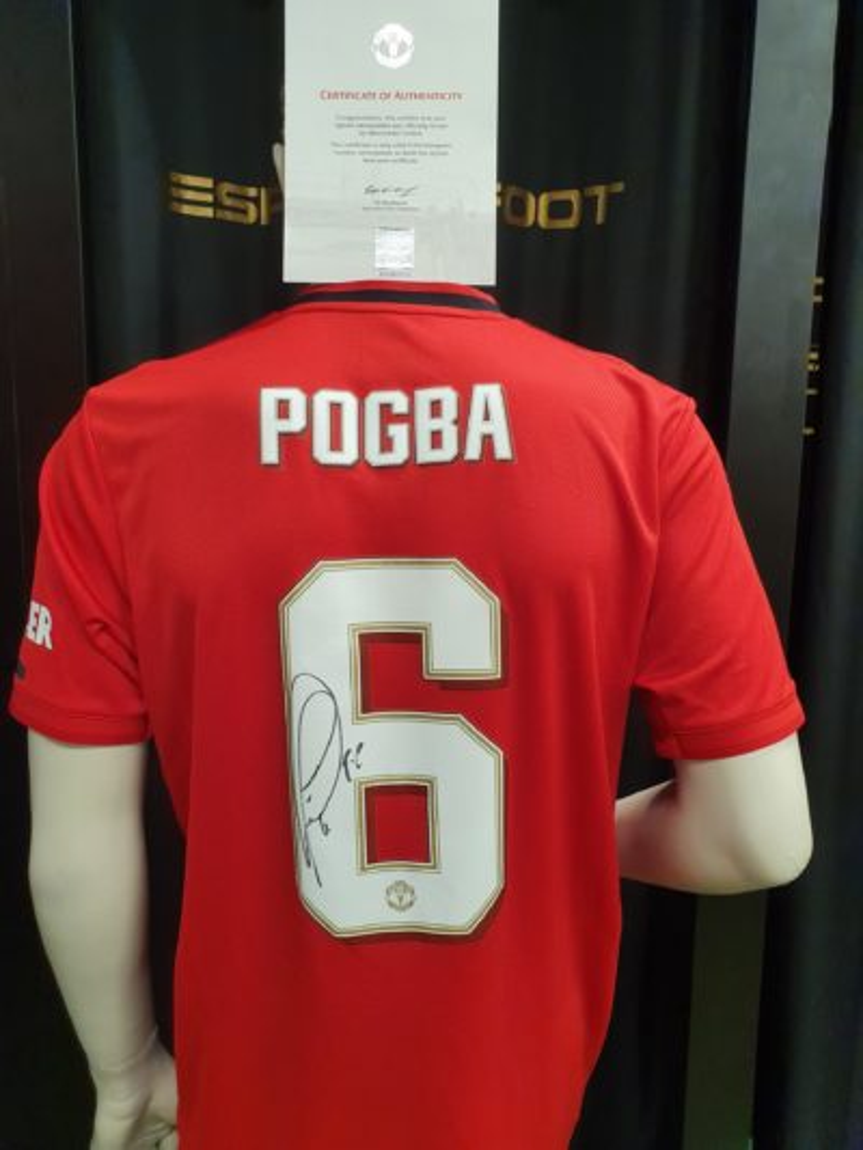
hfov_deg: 53.1
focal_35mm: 26
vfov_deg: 67.3
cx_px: 432
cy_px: 575
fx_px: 864
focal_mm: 4.32
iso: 250
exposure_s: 1/50
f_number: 2.4
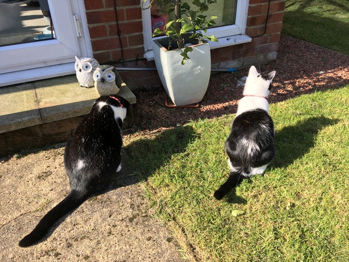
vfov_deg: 48.2
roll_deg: +0.7
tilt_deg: -33.0
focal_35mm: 29
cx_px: 174
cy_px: 131
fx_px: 292
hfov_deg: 61.7
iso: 25
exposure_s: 1/472
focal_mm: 4.15
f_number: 2.2
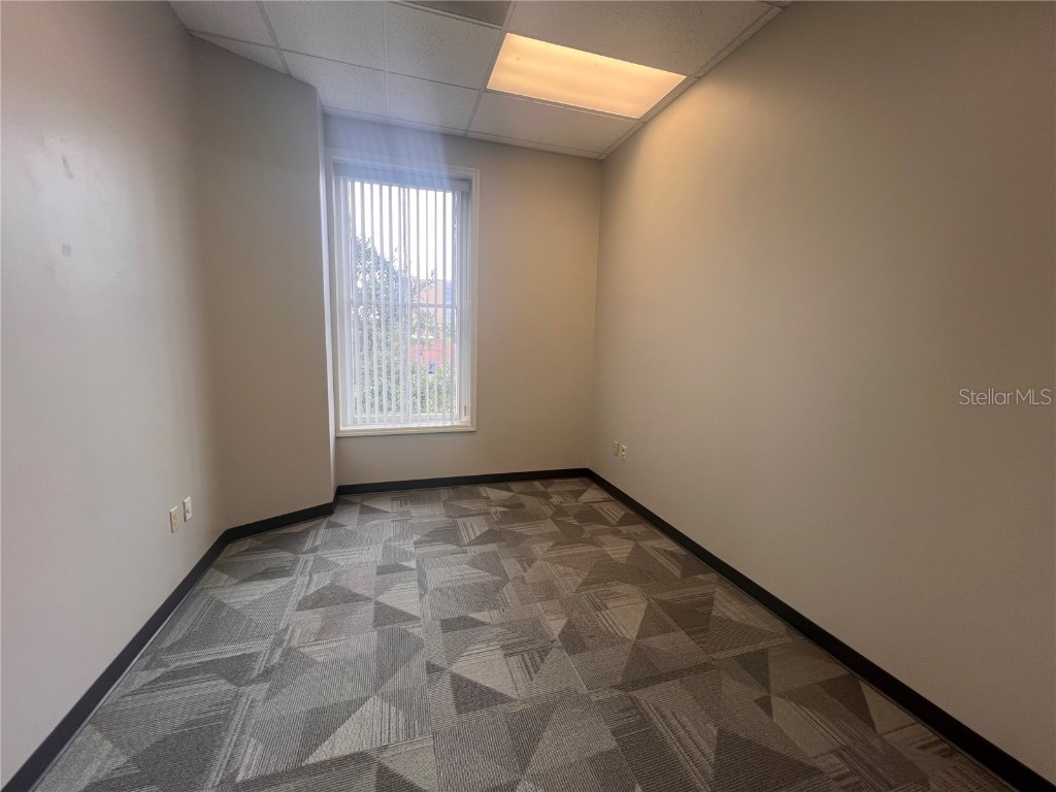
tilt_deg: -9.9
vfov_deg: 89.9
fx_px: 397
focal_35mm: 13
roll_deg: -1.6
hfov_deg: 106.2
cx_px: 528
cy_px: 396
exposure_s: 1/120
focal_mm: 1.57
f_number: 1.8
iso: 50
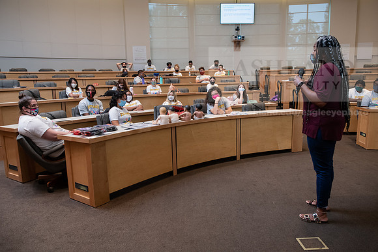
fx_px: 284
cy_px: 126
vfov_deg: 48.0
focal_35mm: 27
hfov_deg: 67.4
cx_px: 189
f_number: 4.5
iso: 1250
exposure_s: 1/125
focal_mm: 27
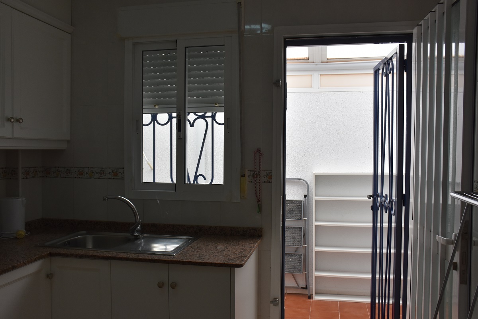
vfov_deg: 43.6
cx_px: 239
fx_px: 398
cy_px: 160
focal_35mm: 30
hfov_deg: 61.9
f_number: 8
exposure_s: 1/500
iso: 560
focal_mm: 20
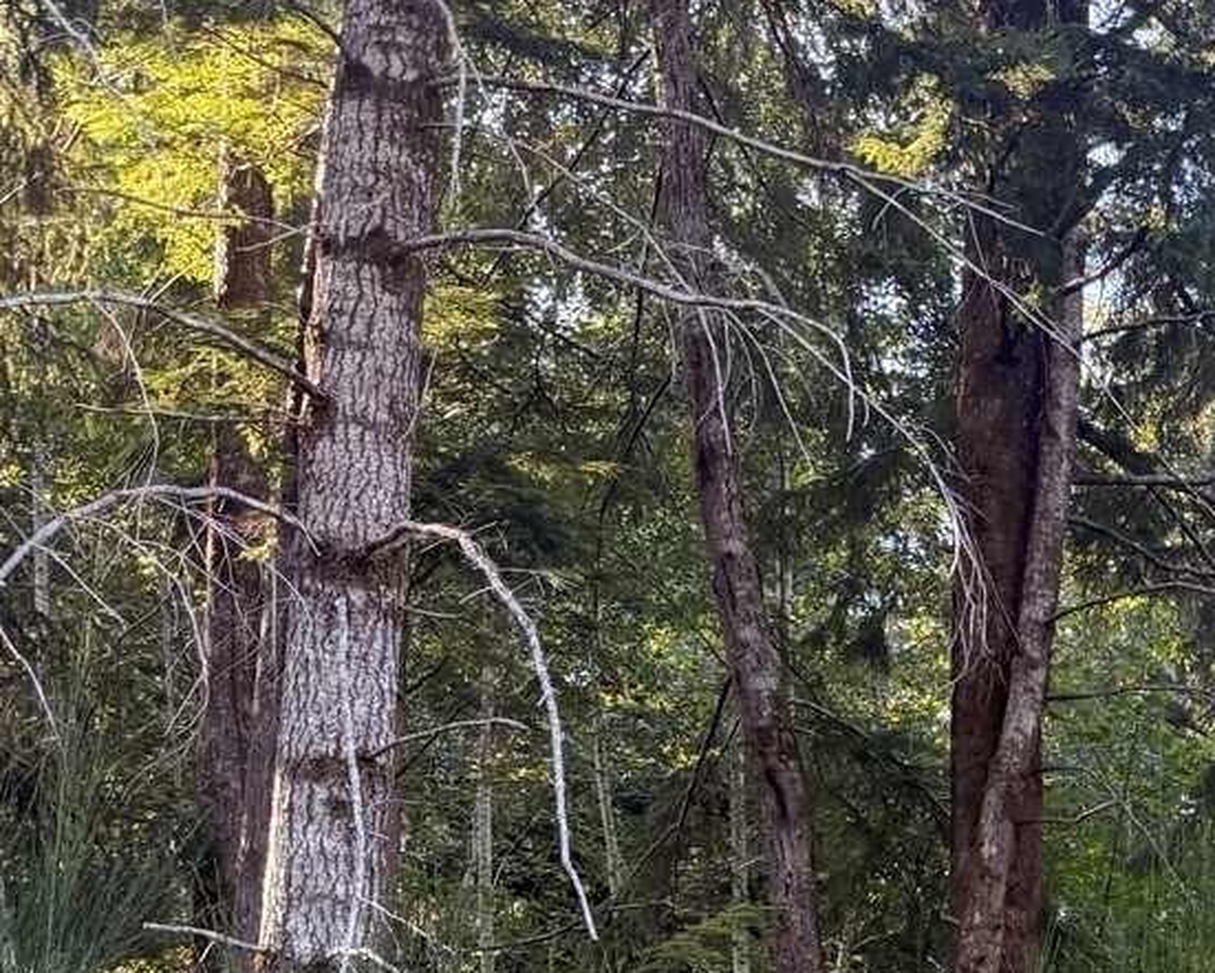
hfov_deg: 25.1
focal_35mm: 68
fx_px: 2446
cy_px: 1105
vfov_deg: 21.2
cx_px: 1464
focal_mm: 6.76
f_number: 1.78
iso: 160
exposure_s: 1/203
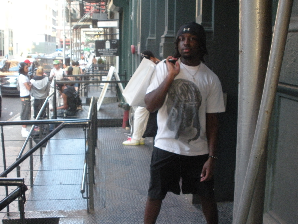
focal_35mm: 44
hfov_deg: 42.9
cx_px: 149
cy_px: 112
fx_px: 379
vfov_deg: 32.9
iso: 400
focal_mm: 7.7
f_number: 4
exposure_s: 1/50
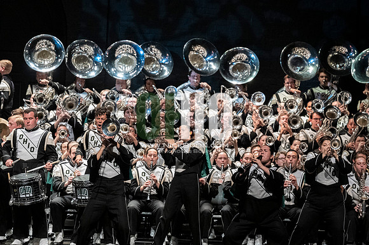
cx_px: 184
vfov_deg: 6.5
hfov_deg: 9.8
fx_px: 2151
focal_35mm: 210
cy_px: 122
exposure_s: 1/500
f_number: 4
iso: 4000
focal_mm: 140
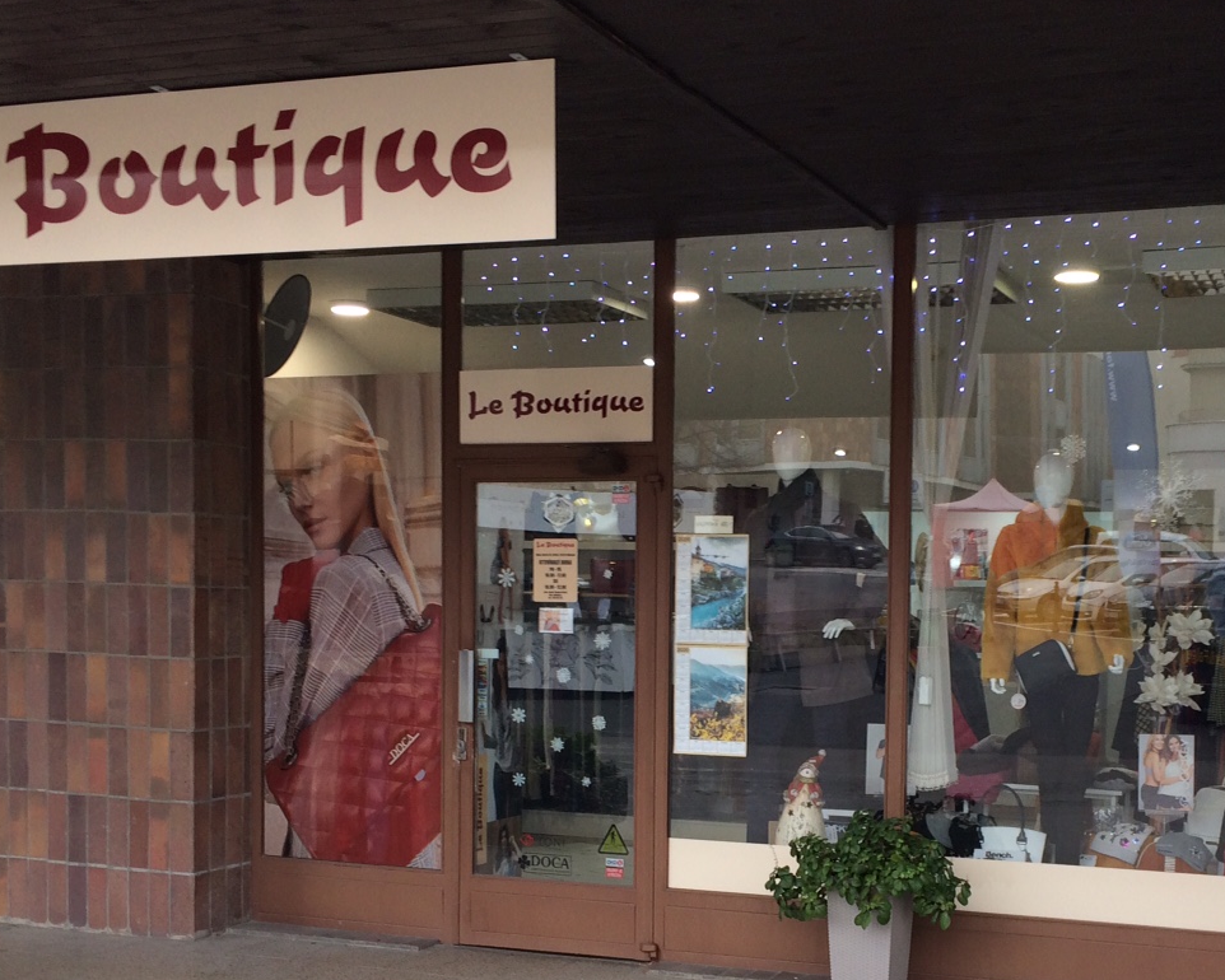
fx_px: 1741
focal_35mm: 48
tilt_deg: -2.4
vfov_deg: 31.1
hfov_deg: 38.5
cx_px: 765
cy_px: 694
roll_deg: -1.8
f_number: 2.2
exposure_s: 1/50
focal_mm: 4.15
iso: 50
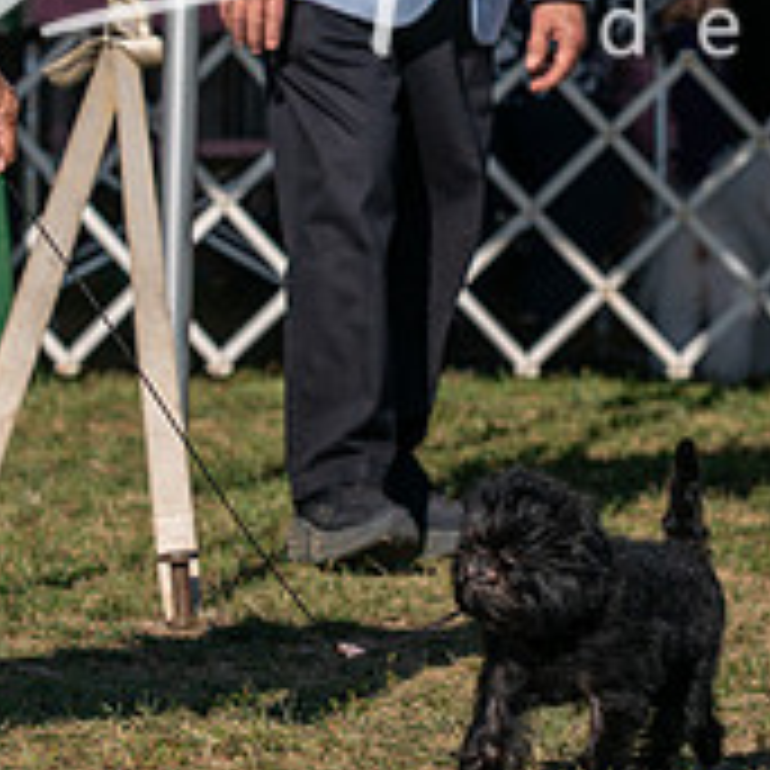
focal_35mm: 342
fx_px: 8607
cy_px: 189
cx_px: 430
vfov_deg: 5.1
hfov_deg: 5.1
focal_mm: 102
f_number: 4.5
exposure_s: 1/1250
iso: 100
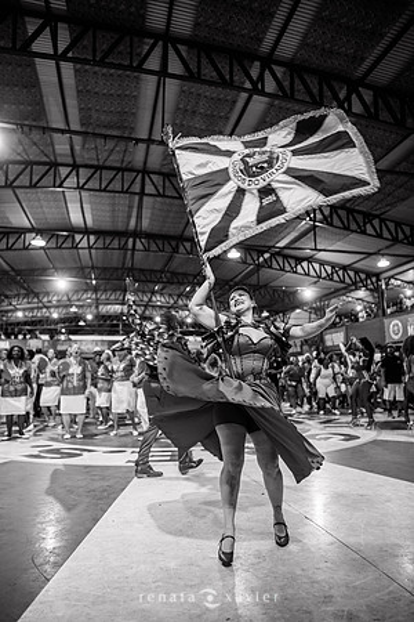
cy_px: 311
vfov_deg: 73.7
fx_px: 414
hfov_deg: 53.1
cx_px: 207
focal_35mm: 24
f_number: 1.8
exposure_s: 1/320
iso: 1600
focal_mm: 24
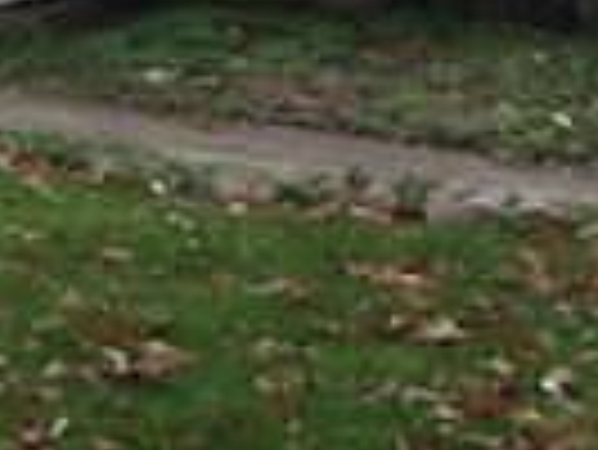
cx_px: -364
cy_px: -306
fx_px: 2905
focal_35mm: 168
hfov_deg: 11.2
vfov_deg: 8.6
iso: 80
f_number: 2.8
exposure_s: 1/127
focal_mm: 3.85
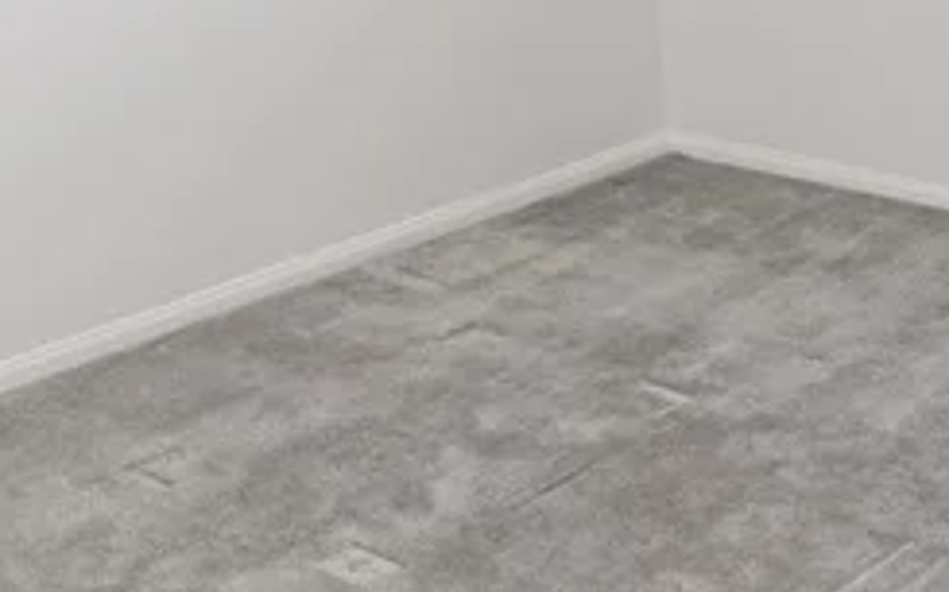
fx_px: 1655
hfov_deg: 32.0
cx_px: 449
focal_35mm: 64
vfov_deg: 17.9
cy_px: -323
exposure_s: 1/1.67
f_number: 10
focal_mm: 15
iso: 160
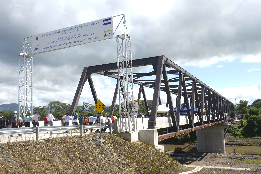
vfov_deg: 38.9
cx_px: 130
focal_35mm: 34
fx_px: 247
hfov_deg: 55.8
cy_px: 87
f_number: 8
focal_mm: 34
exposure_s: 1/800
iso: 200
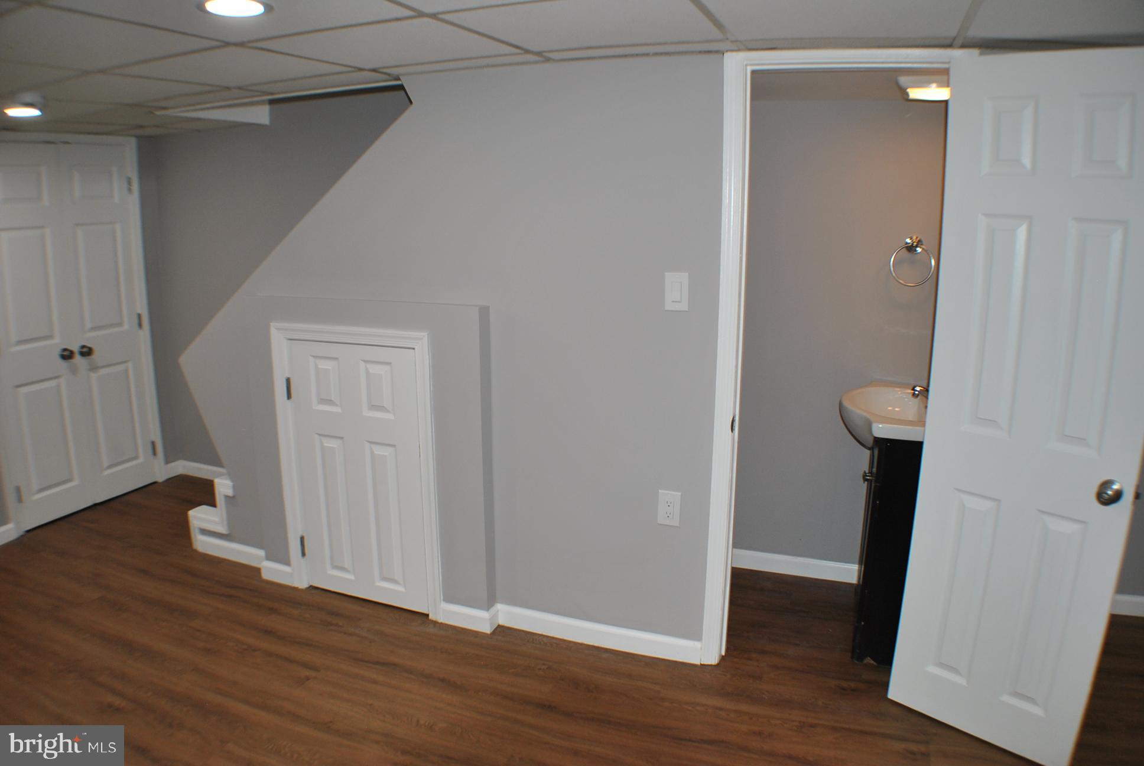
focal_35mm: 33
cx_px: 572
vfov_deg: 40.1
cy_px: 383
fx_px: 1050
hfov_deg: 57.2
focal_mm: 22
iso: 200
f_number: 3.8
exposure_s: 1/60
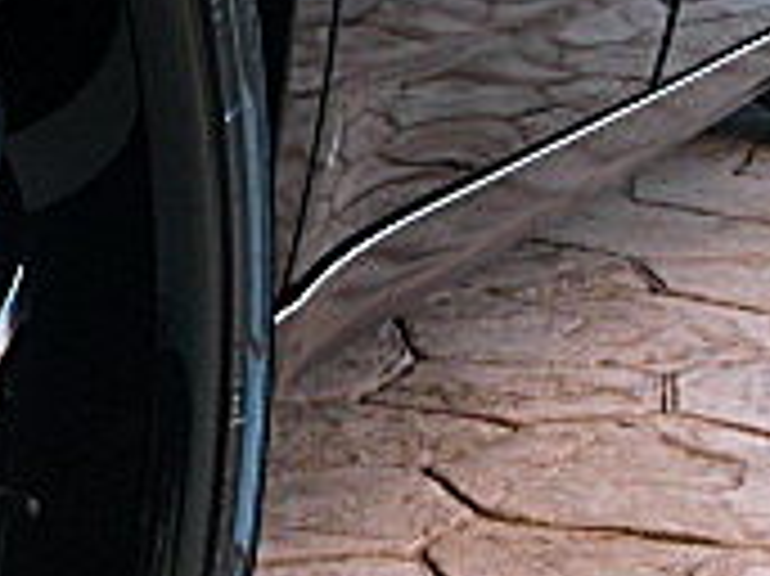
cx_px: -126
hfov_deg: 14.2
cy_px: 432
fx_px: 3001
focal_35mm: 135
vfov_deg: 10.9
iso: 200
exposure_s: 1/80
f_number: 2.8
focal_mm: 6.3
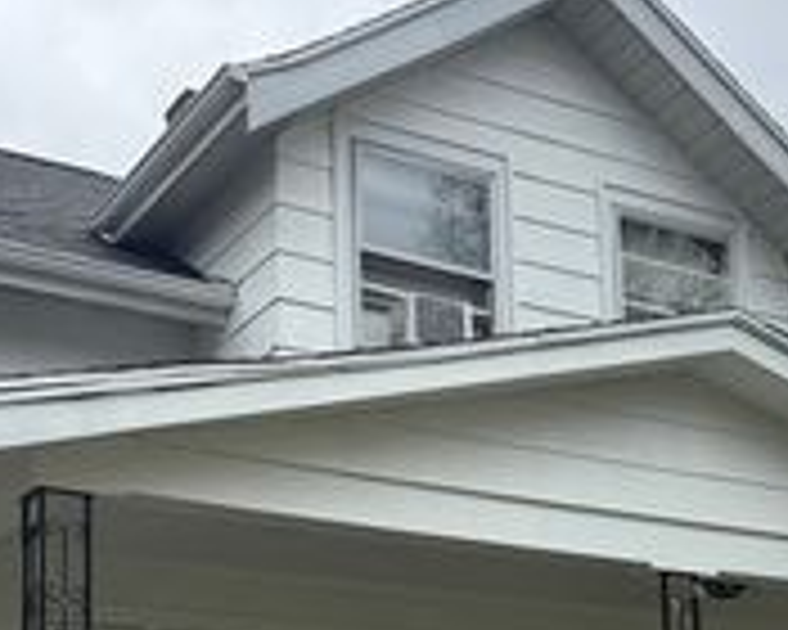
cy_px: 691
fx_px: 1563
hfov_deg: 28.2
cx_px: 306
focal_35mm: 67
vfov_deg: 21.6
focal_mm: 6.76
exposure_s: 1/1361
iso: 100
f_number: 1.78
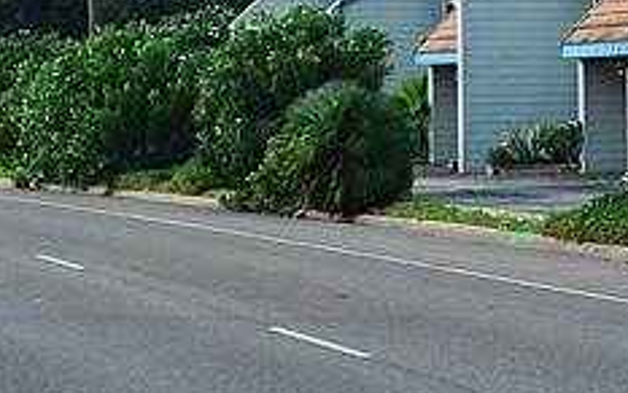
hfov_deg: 10.3
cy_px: -42
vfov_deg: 6.8
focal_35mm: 192
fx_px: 3295
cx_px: 1077
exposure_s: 1/800
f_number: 8
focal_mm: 27
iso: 640
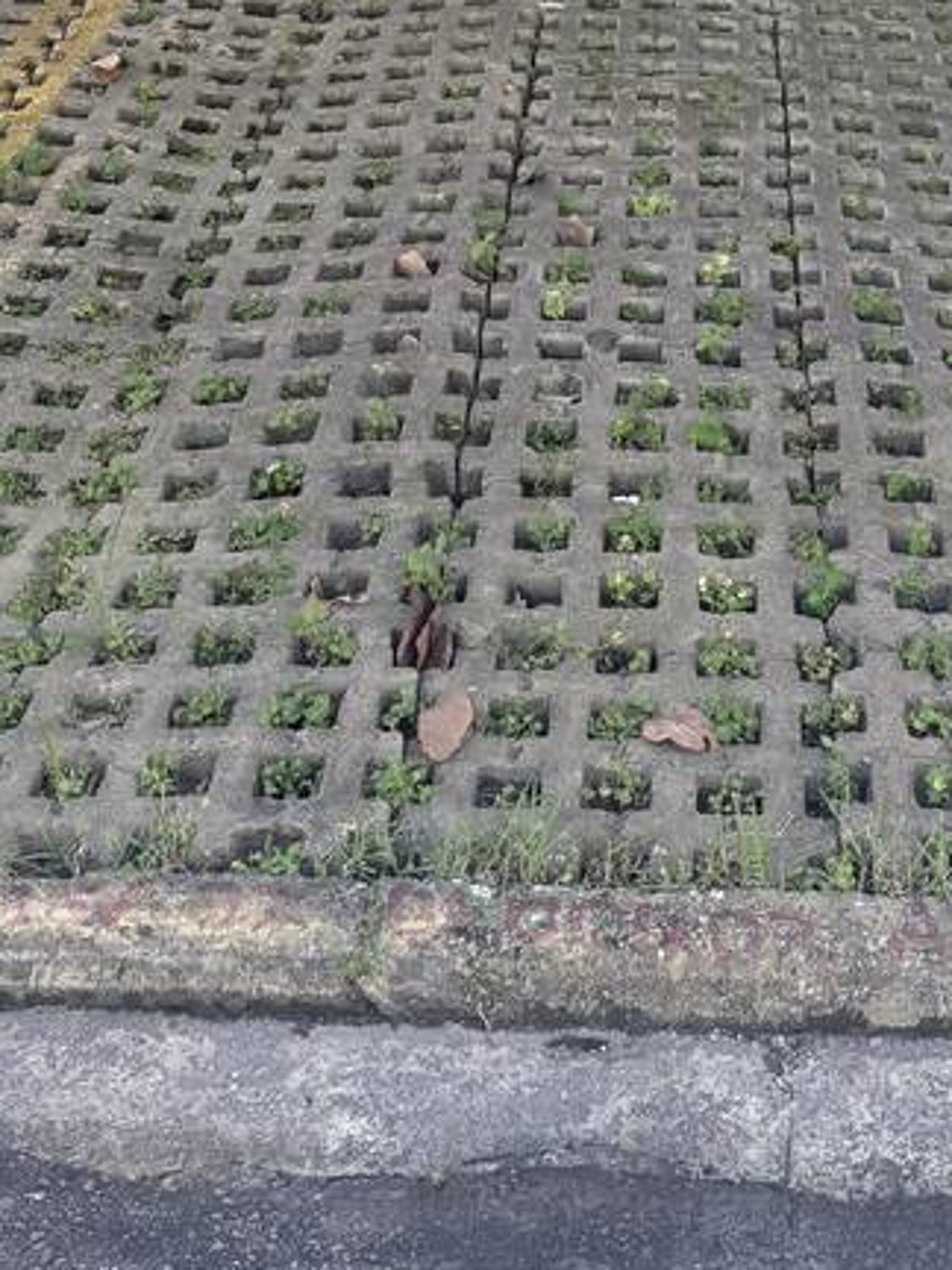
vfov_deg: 26.8
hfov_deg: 22.5
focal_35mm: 65
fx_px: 2383
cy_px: -212
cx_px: 620
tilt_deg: -12.7
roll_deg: -0.3
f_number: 1.6
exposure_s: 1/527
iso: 64
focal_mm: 5.96
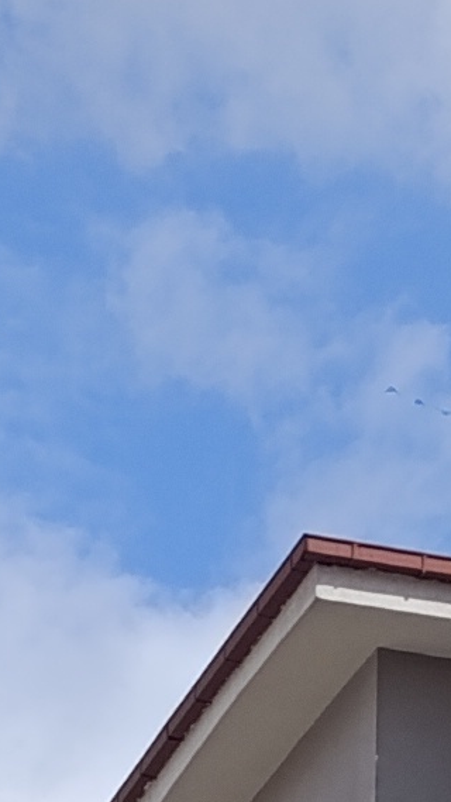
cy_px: 1686
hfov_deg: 6.7
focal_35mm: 180
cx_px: 311
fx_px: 3827
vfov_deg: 10.8
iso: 50
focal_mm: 6.14
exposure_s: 1/843
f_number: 1.6
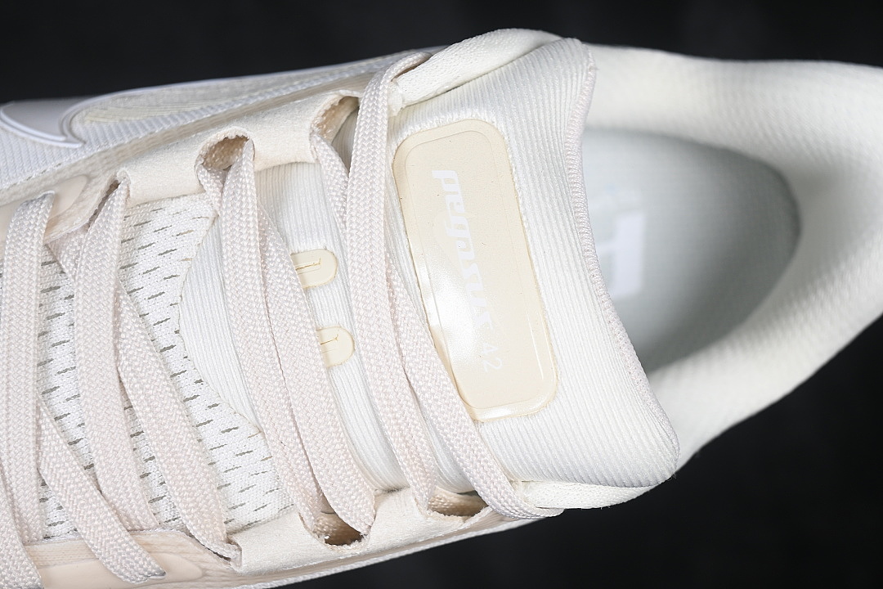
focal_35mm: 75
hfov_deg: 27.0
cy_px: 294
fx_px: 1839
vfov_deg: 18.2
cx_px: 442
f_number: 7.1
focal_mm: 50
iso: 160
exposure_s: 1/80
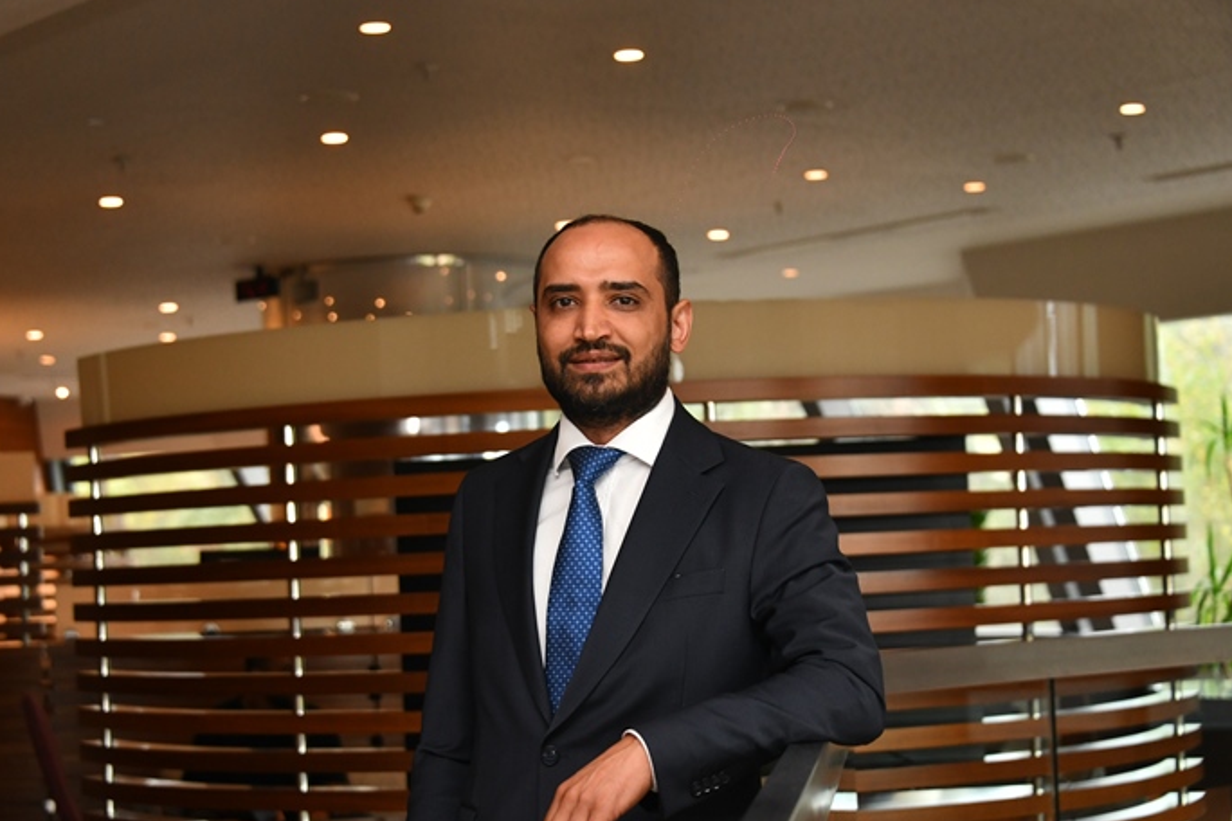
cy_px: 432
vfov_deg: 18.7
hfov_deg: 27.7
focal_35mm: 73
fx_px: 2498
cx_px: 555
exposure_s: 1/100
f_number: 5
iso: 1600
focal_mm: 65
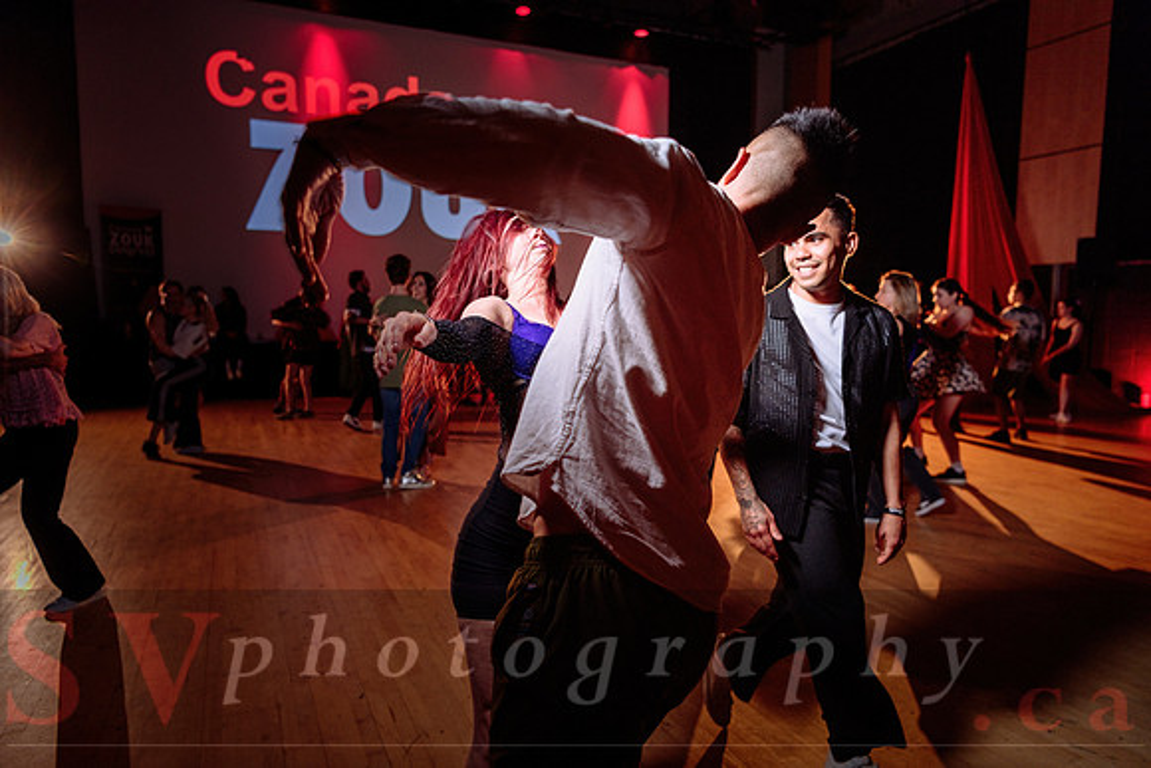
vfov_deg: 53.2
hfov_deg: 73.7
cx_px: 576
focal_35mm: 24
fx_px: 767
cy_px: 384
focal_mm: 24
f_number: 2.8
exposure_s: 1/60
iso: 800
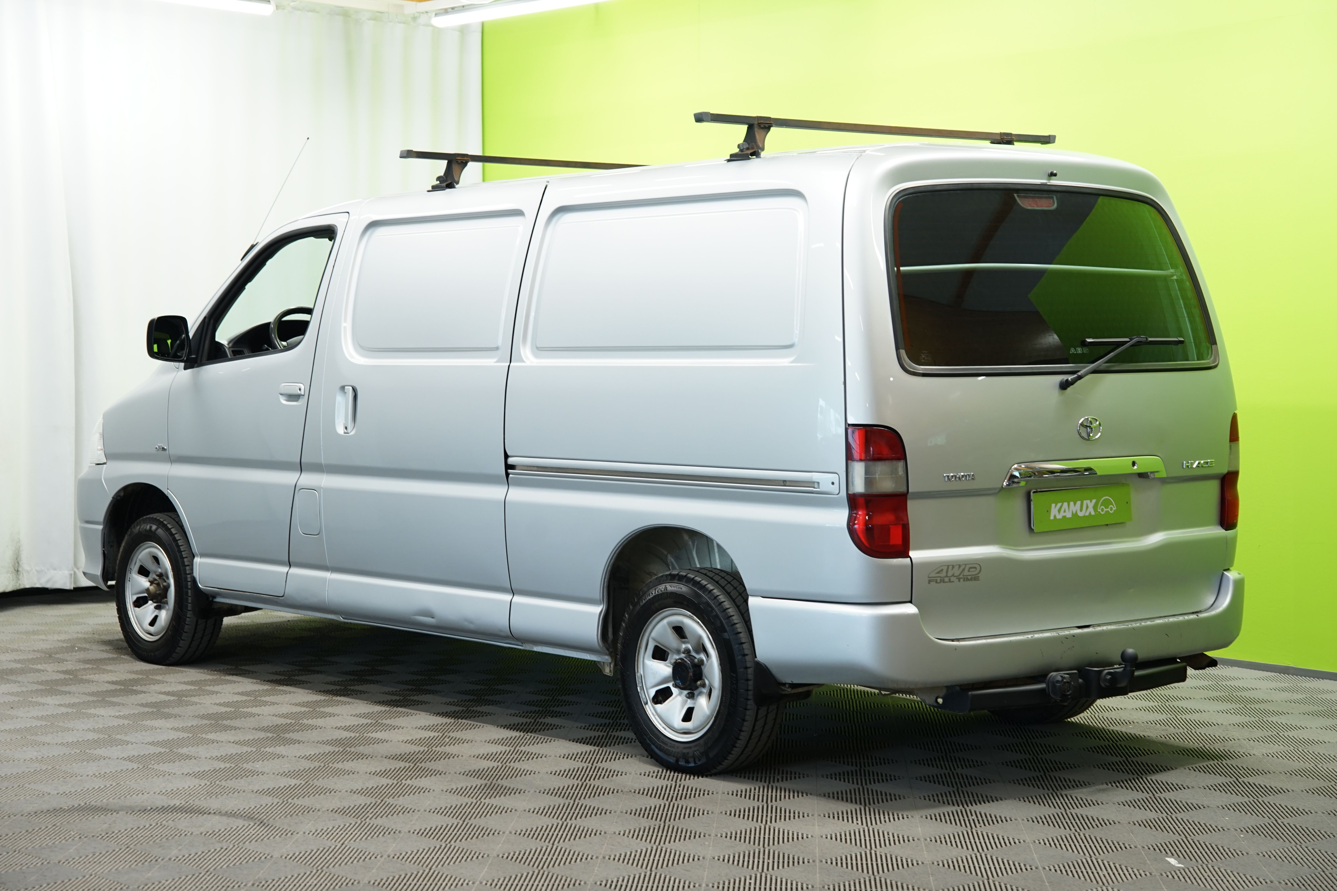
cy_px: 446
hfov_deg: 31.0
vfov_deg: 20.9
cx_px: 668
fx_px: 2414
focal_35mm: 65
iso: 500
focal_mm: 65
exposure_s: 1/15
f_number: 5
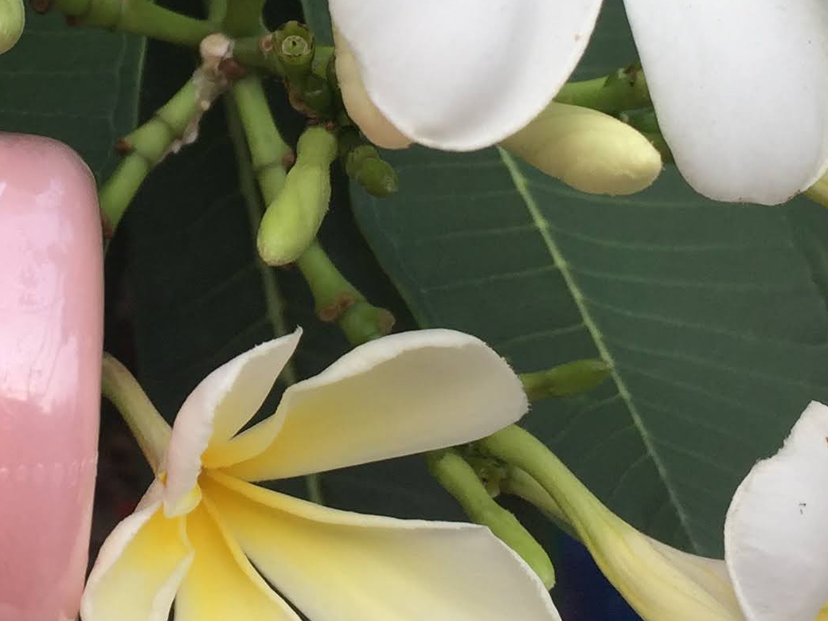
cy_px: 61
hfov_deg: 21.2
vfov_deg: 16.0
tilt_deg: +3.2
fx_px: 2177
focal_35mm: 91
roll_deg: -3.4
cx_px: 125
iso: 32
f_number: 2.2
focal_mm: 4.15
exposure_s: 1/377
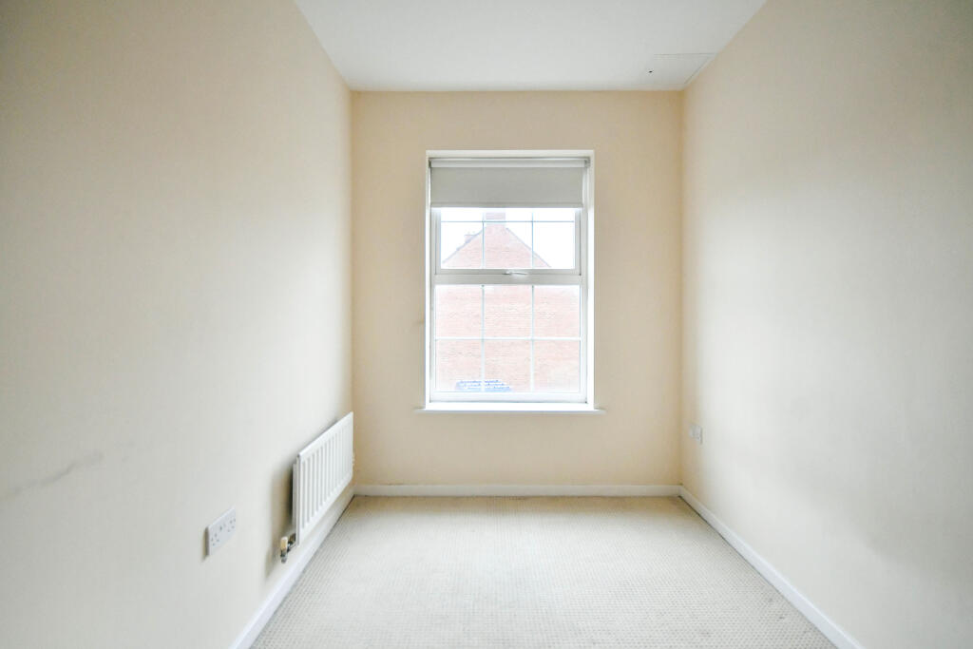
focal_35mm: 16
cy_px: 324
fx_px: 446
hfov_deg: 95.0
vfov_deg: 72.1
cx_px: 486
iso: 5000
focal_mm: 11
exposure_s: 1/640
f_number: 5
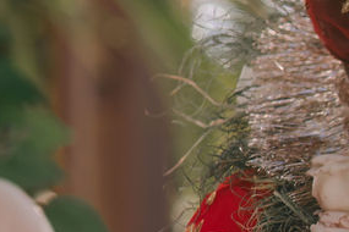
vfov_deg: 2.9
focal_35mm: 478
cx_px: 878
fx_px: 4634
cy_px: 241
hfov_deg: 4.2
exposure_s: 1/640
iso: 100
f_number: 2.2
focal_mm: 85
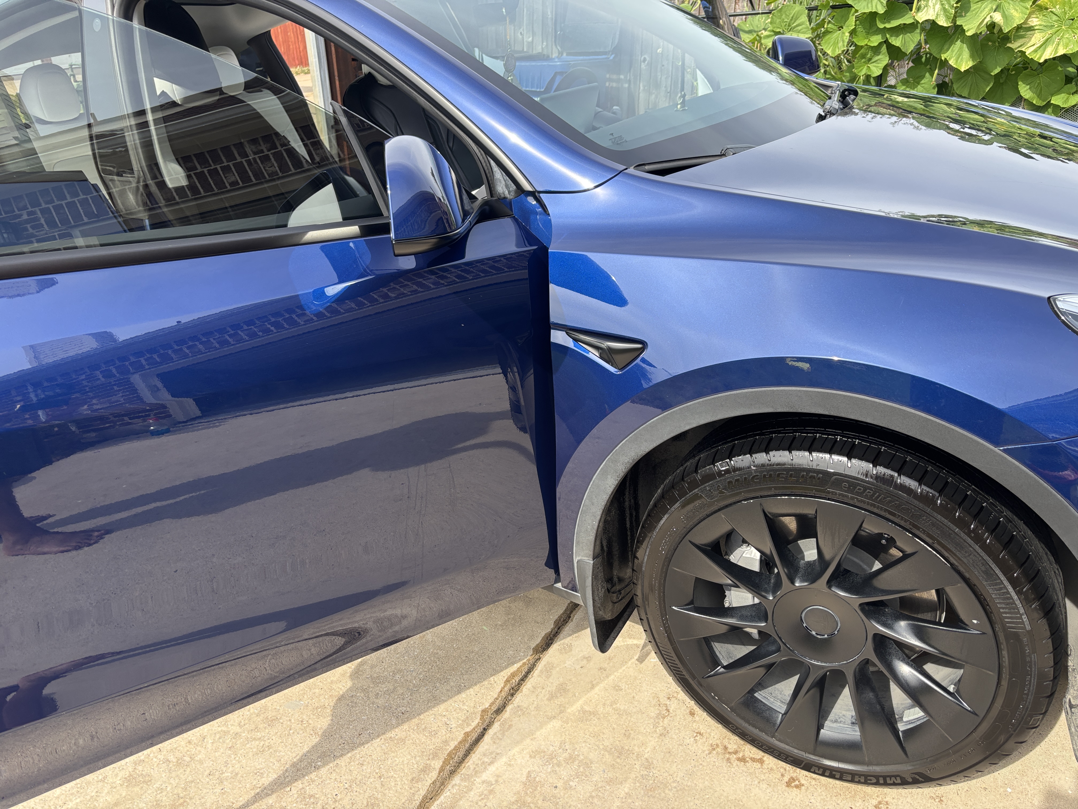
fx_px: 810
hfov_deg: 67.3
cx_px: 539
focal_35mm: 26
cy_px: 404
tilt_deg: -29.2
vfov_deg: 53.1
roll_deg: +0.2
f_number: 1.6
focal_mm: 5.96
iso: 50
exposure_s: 1/787
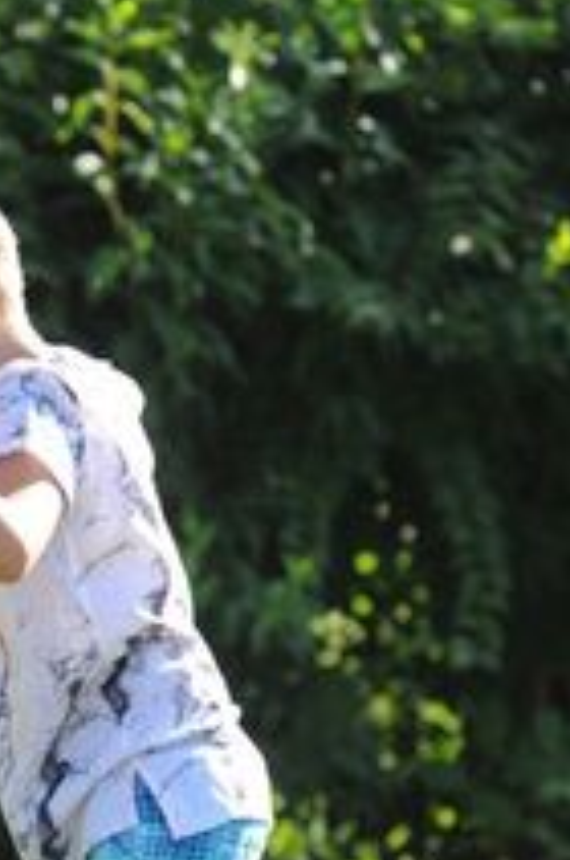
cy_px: 803
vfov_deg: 4.3
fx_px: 11532
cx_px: 51
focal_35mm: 484
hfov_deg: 2.8
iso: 800
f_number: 5
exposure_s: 1/1000
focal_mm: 170
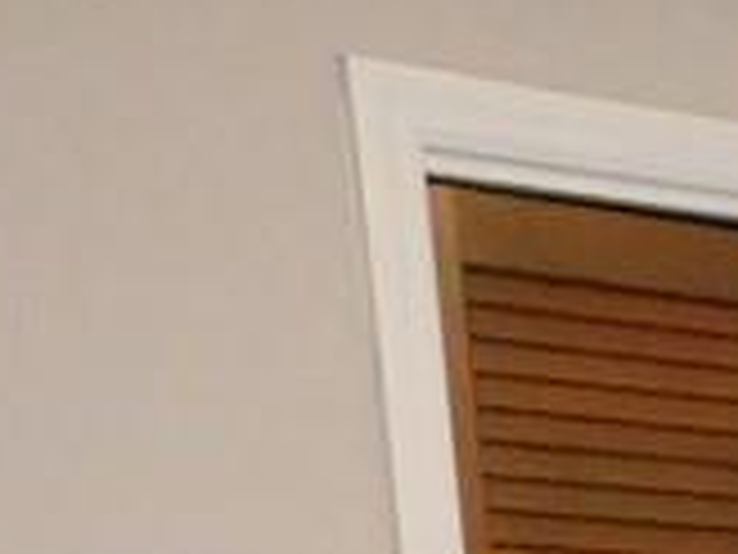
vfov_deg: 8.8
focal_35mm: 144
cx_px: 2025
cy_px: 1558
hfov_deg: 10.7
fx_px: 3070
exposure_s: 1/40
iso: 800
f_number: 3
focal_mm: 4
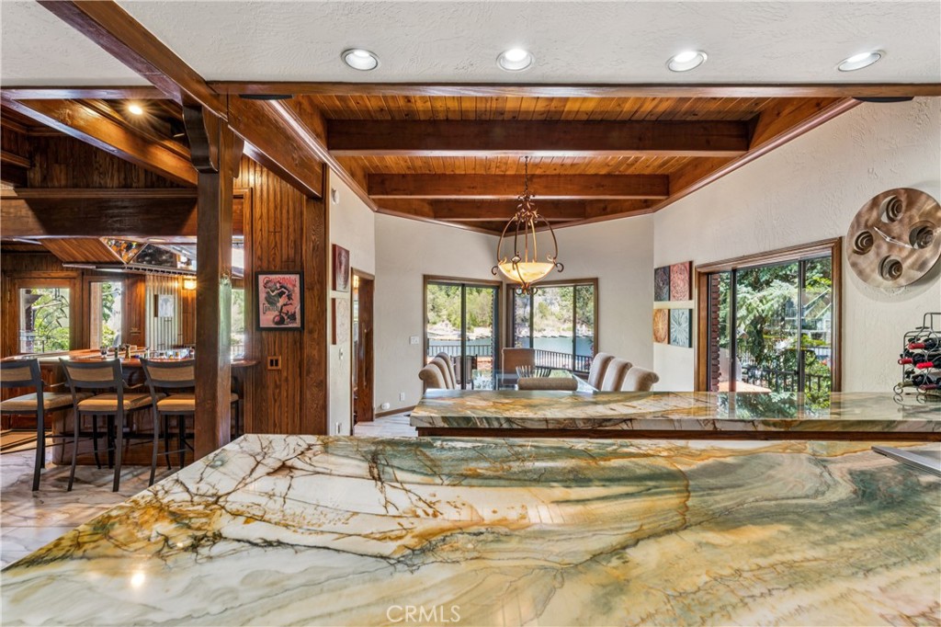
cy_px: 314
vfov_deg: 72.4
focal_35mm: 16
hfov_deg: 95.3
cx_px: 470
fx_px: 429
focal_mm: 16.4
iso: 100
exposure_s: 1/1.67
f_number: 13
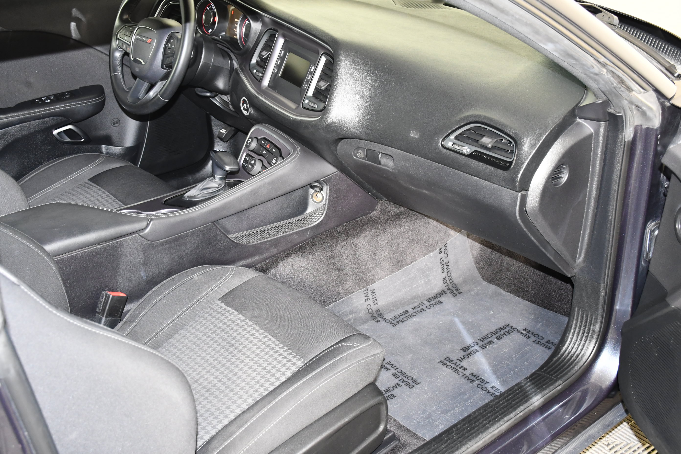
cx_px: 340
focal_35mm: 40
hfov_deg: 48.5
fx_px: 757
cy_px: 227
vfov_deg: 33.4
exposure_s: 1/60
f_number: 5.6
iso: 1600
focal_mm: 27
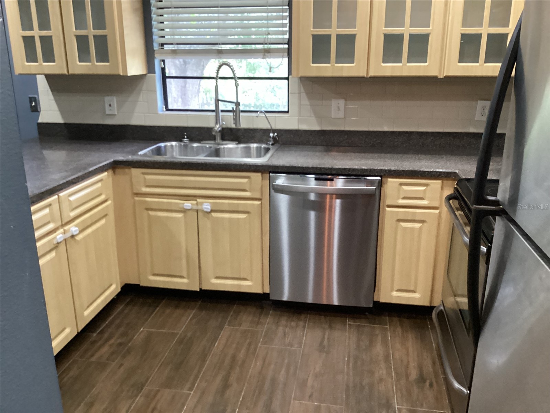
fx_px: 493
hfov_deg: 58.4
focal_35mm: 31
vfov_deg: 45.4
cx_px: 275
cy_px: 206
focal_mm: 3.3
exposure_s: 1/40
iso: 400
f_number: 2.4
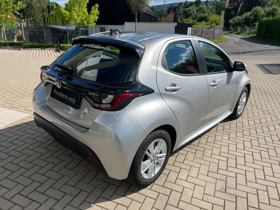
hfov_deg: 67.3
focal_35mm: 26
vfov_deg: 53.1
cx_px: 140
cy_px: 105
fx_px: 210
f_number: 1.6
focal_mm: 5.1
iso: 50
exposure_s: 1/4651
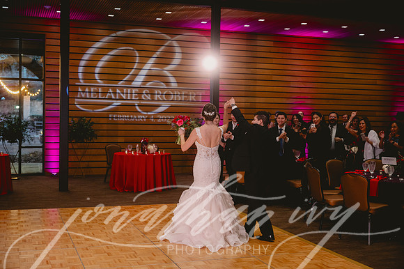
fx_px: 516
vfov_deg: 29.2
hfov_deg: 42.8
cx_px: 202
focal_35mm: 46
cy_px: 134
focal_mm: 46
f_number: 2.8
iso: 1600
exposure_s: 1/125
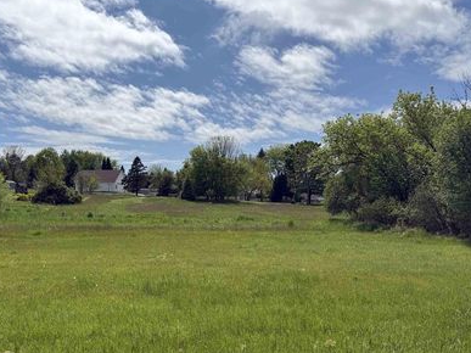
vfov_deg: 45.1
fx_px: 422
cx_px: 196
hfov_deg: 58.0
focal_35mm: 31
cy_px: 215
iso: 80
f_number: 1.78
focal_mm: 6.76
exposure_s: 1/10309
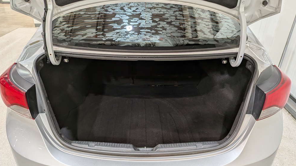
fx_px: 212
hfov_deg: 69.9
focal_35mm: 27
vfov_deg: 42.8
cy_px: 95
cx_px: 145
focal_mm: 4.53
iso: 28
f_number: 1.7
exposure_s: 1/280
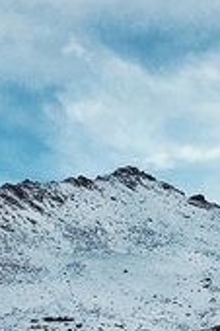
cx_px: 193
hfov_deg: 9.6
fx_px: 1304
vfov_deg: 14.3
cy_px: 315
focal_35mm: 142
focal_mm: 4.15
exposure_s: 1/1099
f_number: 2.2
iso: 25
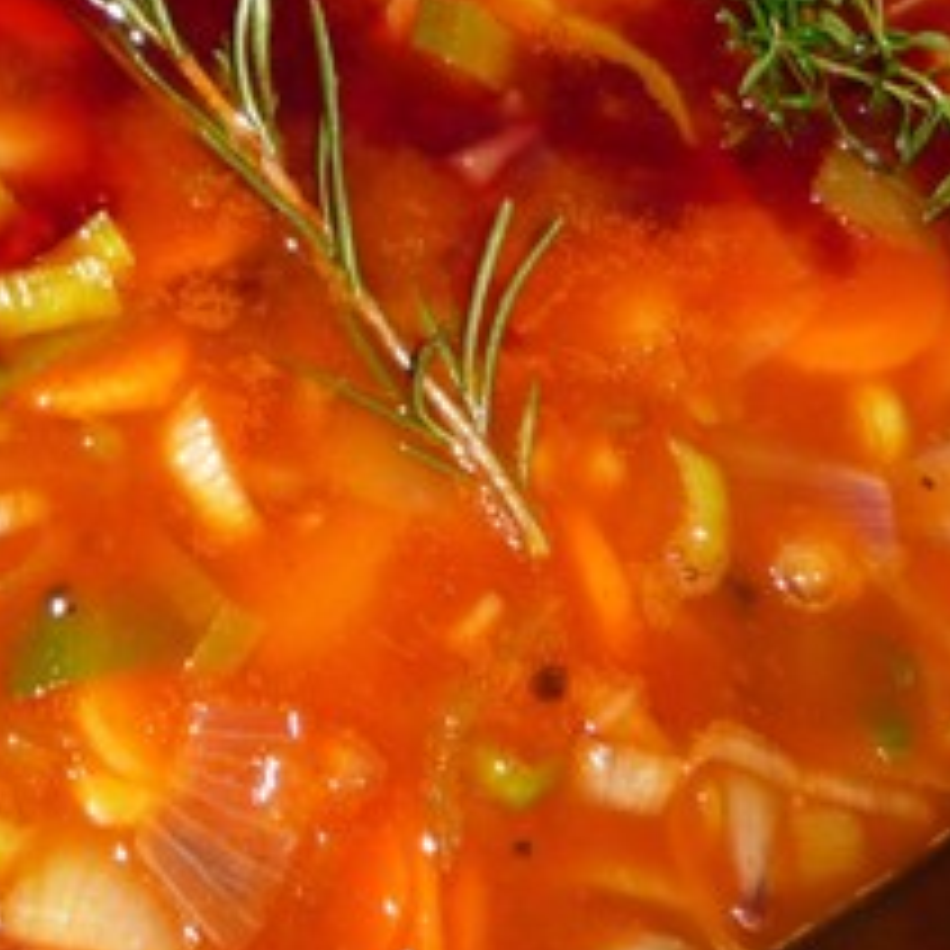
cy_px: -14
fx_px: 2825
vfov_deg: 18.6
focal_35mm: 91
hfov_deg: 17.8
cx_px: -297
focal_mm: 5.6
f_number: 3.6
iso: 100
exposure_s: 1/30
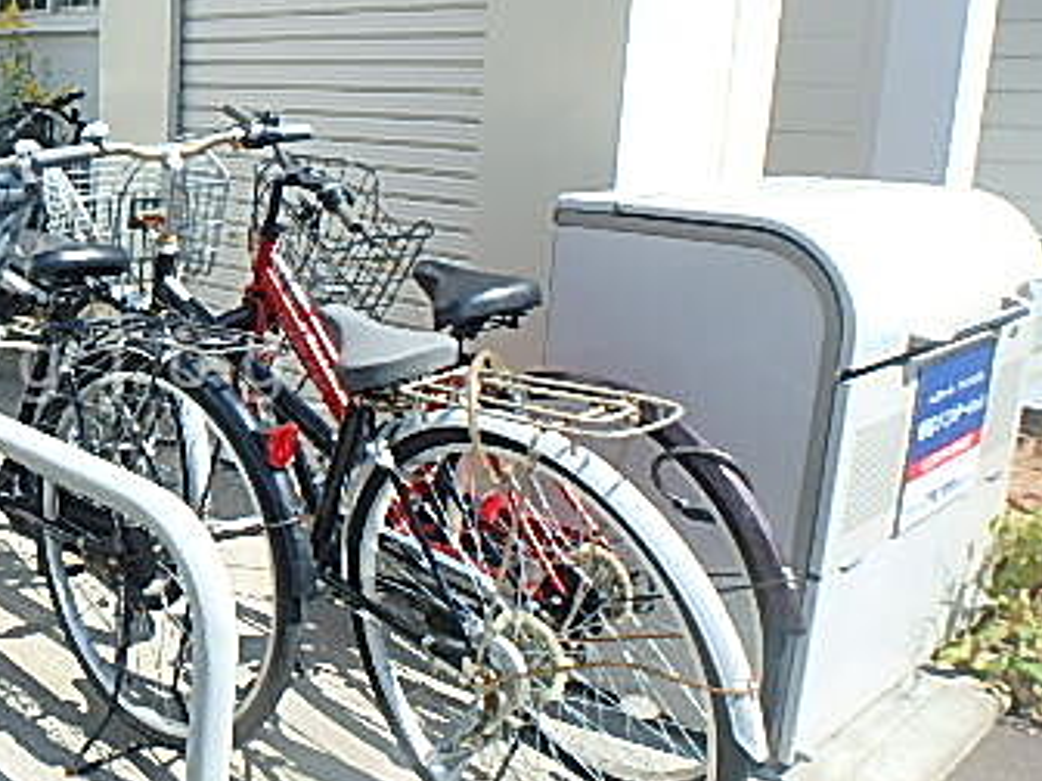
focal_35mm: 40
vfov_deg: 35.9
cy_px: 366
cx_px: 87
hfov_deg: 42.5
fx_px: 1204
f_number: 3.5
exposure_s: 1/640
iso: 125
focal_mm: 3.7
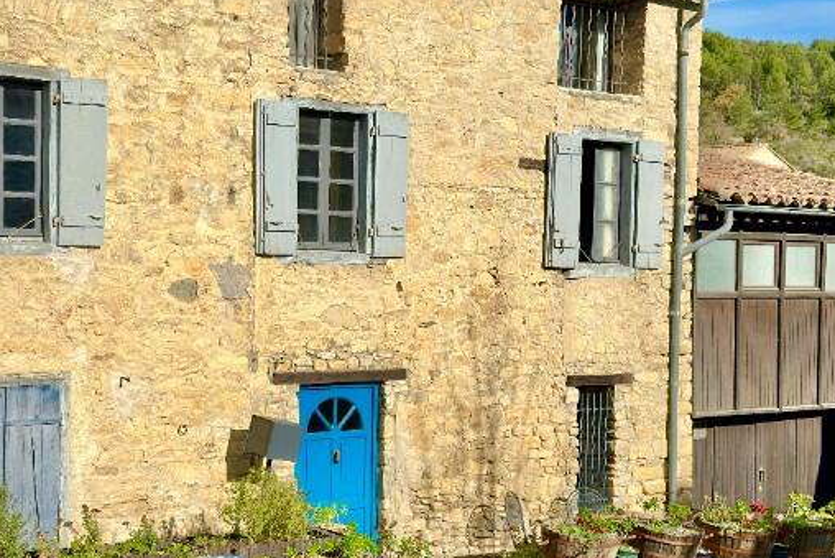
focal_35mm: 65
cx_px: 261
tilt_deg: -0.9
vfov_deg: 20.9
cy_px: 296
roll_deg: -1.2
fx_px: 1508
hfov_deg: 30.7
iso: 100
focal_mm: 6.86
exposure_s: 1/11628
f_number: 1.78
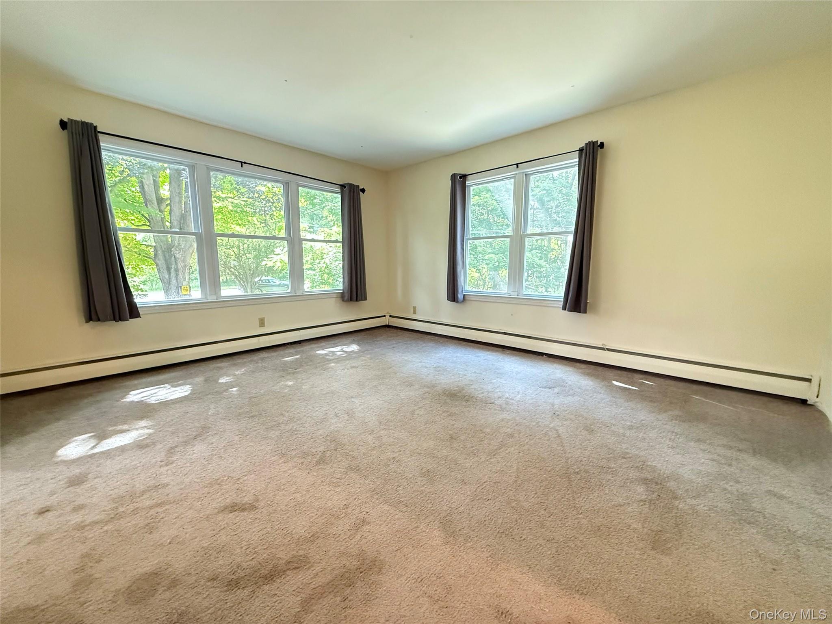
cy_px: 312
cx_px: 416
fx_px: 336
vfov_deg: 85.7
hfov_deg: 102.1
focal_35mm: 14
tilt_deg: -7.3
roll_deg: -0.2
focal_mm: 2.22
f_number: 2.2
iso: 800
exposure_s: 1/60
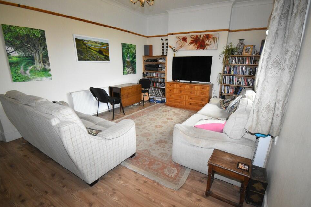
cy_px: 108
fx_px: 138
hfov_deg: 96.6
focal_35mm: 16
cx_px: 165
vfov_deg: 73.7
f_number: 4.5
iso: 2200
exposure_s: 1/125
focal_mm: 10
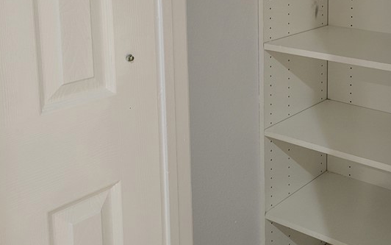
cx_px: 300
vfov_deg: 23.5
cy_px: 4
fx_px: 565
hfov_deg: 37.1
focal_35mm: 53
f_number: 1.8
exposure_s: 1/60
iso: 250
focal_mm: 5.4
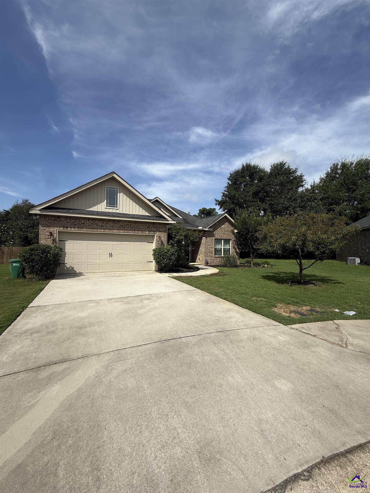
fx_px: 200
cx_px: 185
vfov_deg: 102.1
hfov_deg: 85.7
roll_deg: -1.1
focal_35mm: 14
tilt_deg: +1.1
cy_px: 246
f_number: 2.2
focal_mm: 2.22
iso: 50
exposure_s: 1/2976
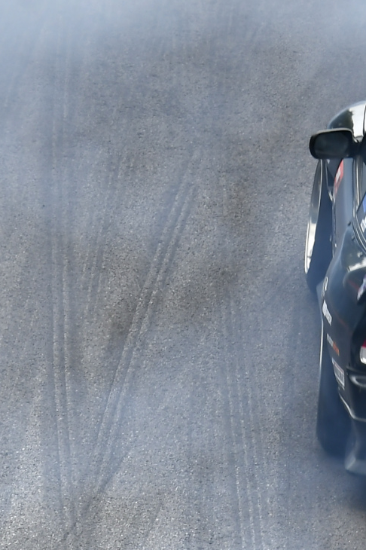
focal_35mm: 822
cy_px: -191
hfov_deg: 1.7
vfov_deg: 2.5
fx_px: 12546
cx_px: 365
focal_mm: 200
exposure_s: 1/400
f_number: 4.5
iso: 200
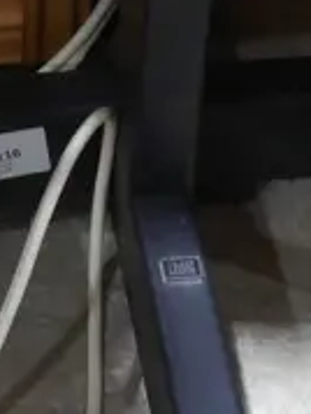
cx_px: 21
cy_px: -330
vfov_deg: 8.3
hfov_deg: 6.5
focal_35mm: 230
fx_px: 2749
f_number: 4.5
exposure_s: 1/60
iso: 1000
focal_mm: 20
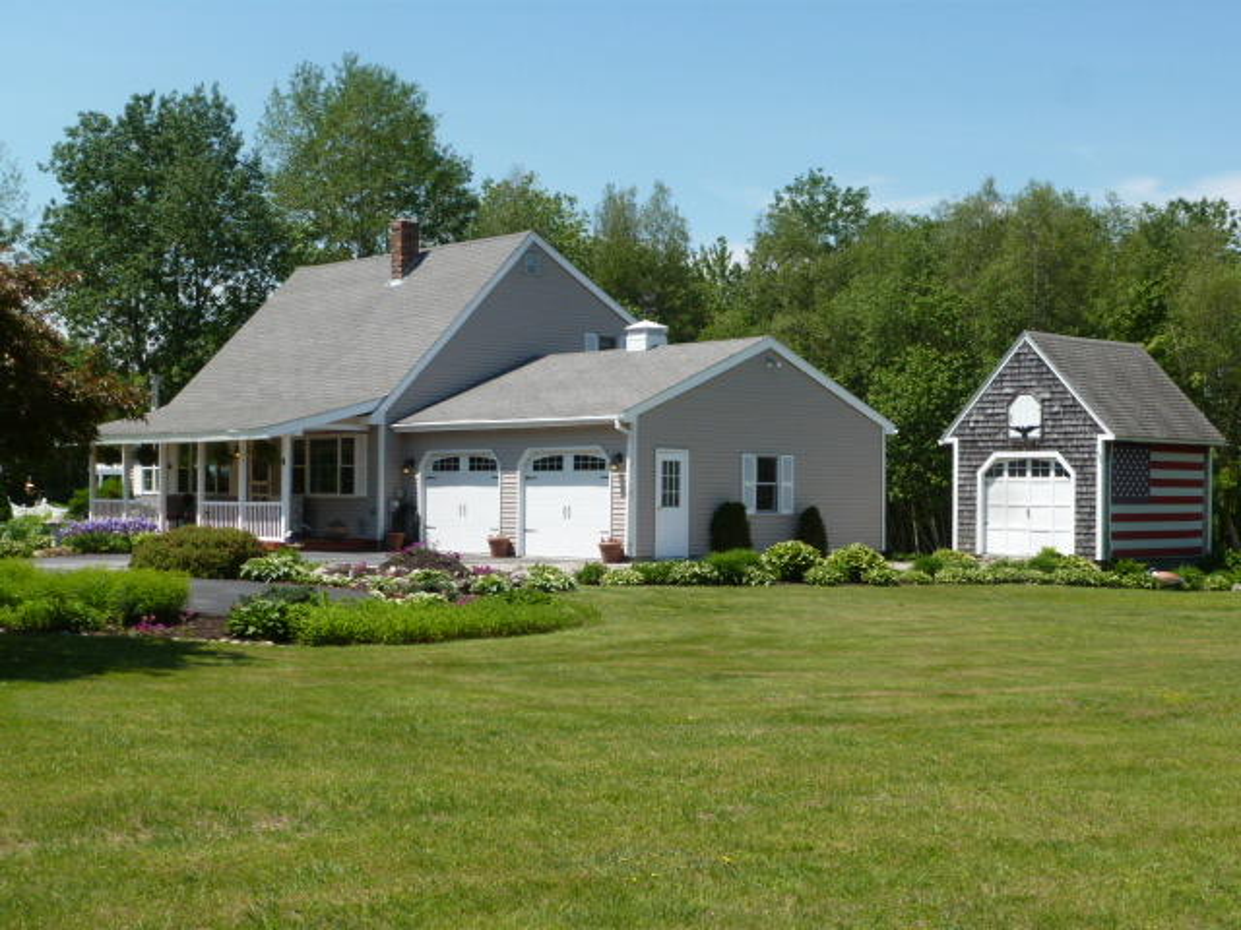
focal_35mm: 49
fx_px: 1757
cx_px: 620
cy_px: 465
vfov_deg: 29.7
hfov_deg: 38.9
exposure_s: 1/400
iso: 100
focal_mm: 8.7
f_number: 4.5
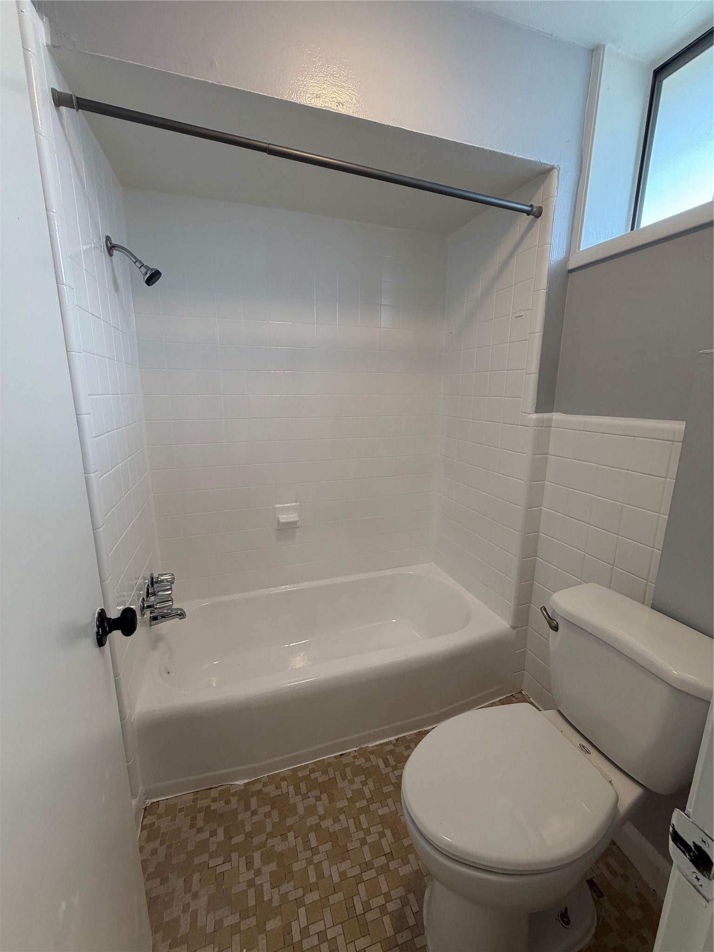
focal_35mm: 14
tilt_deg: -12.6
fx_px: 385
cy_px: 476
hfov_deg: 85.7
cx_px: 357
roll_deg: +0.7
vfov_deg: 102.1
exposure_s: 1/120
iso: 125
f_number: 2.2
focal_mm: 2.22
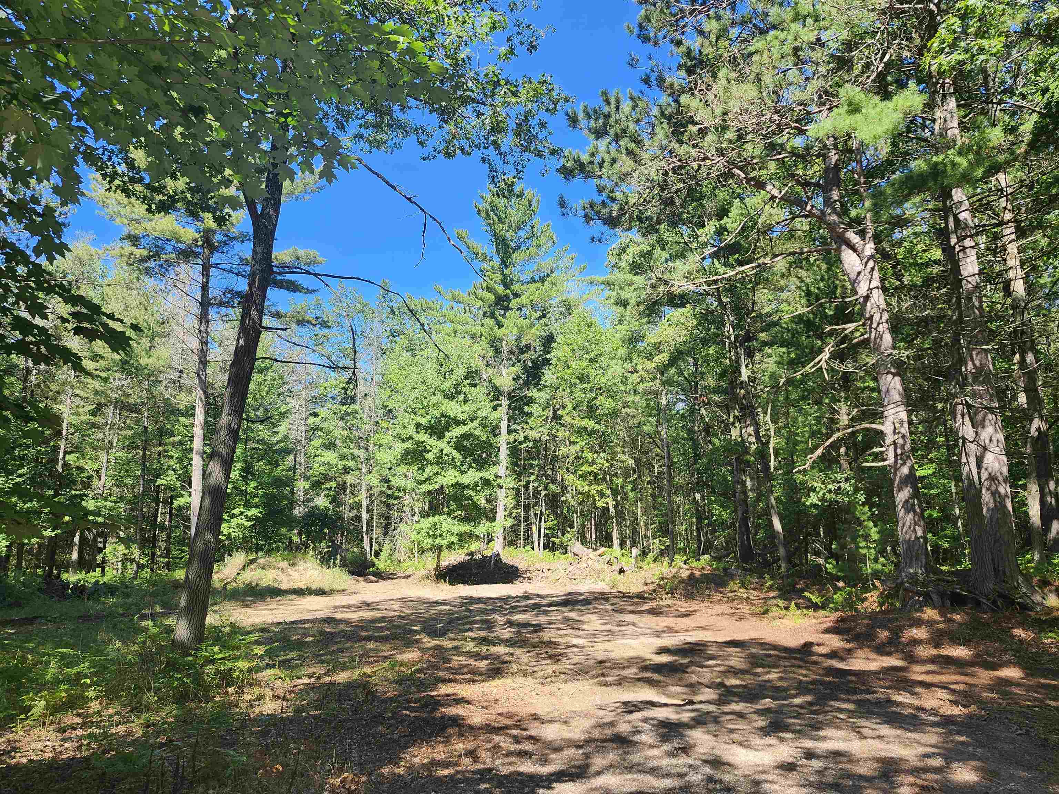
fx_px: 704
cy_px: 397
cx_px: 530
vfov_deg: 58.9
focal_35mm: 23
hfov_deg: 73.9
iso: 25
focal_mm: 5.54
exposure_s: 1/381
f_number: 1.8
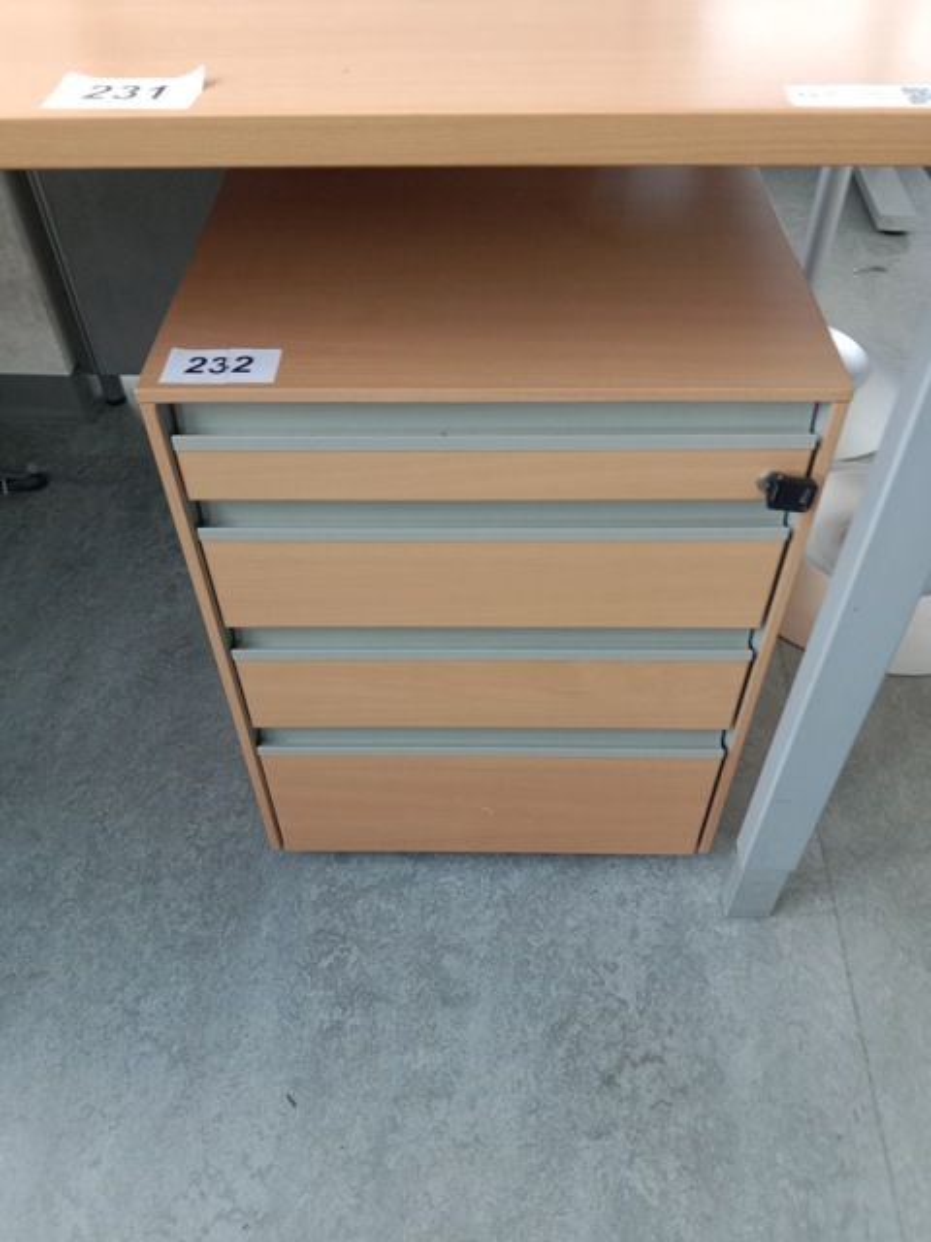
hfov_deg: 51.4
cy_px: 621
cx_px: 466
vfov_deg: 65.3
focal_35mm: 27
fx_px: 968
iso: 527
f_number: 2.2
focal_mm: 3.65
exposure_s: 1/33.3
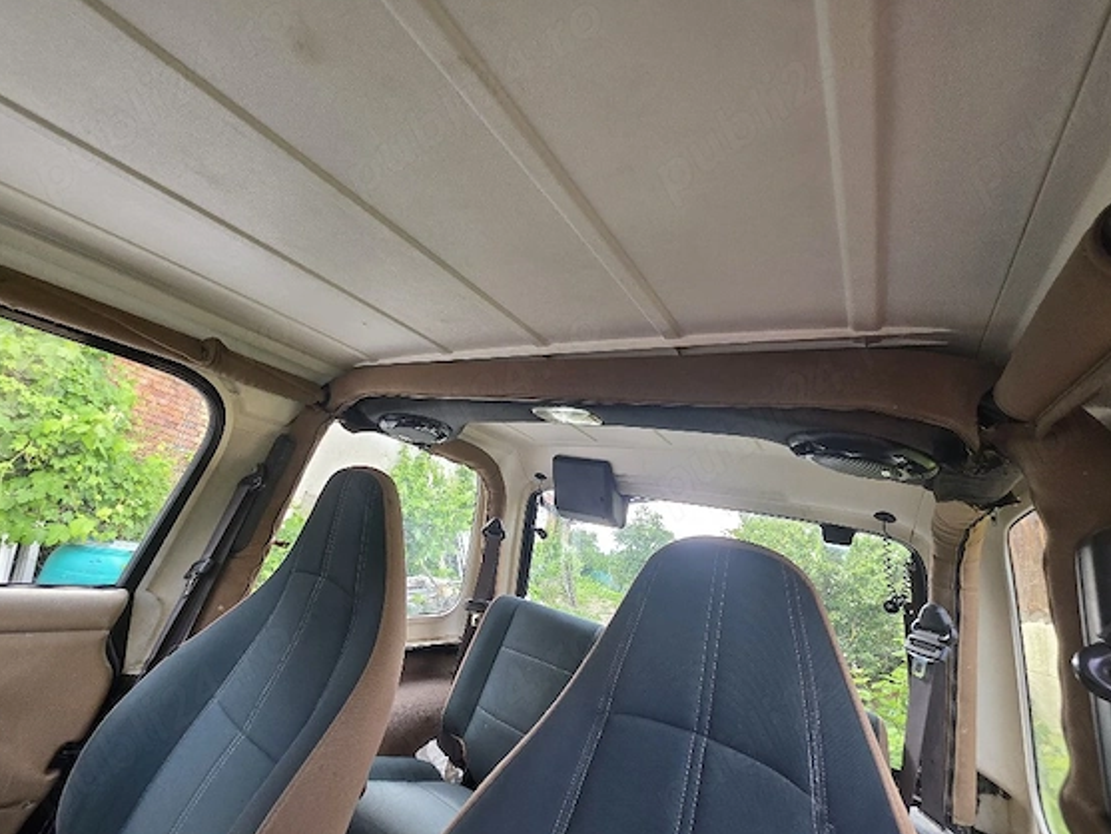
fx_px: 449
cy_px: 419
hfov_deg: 102.0
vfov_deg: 85.7
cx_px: 553
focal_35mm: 14
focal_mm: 2.2
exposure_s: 1/101
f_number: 1.9
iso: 80
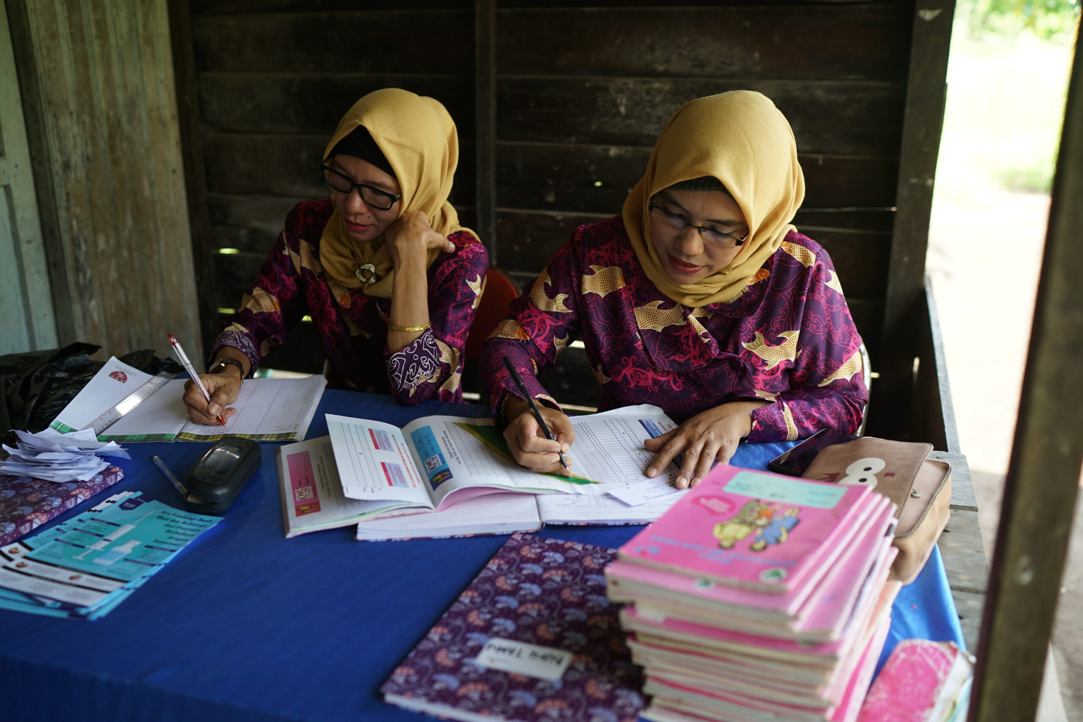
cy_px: 361
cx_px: 542
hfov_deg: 54.4
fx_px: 1053
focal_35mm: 35
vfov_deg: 37.9
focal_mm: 35
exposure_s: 1/400
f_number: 2.5
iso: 400
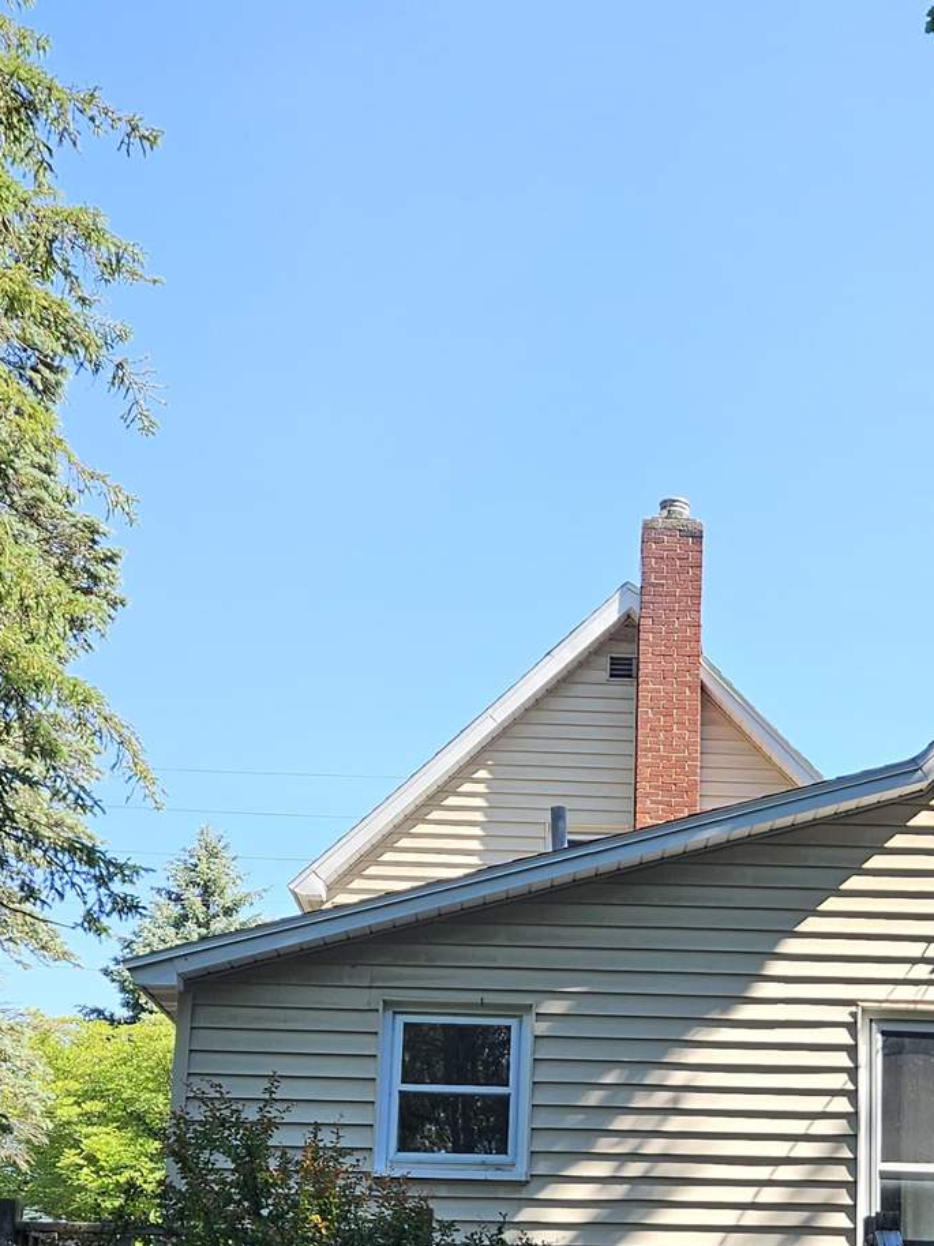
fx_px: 2088
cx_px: 755
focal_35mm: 58
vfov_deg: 32.3
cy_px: 1014
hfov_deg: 24.8
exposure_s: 1/485
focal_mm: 5.4
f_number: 1.8
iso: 25
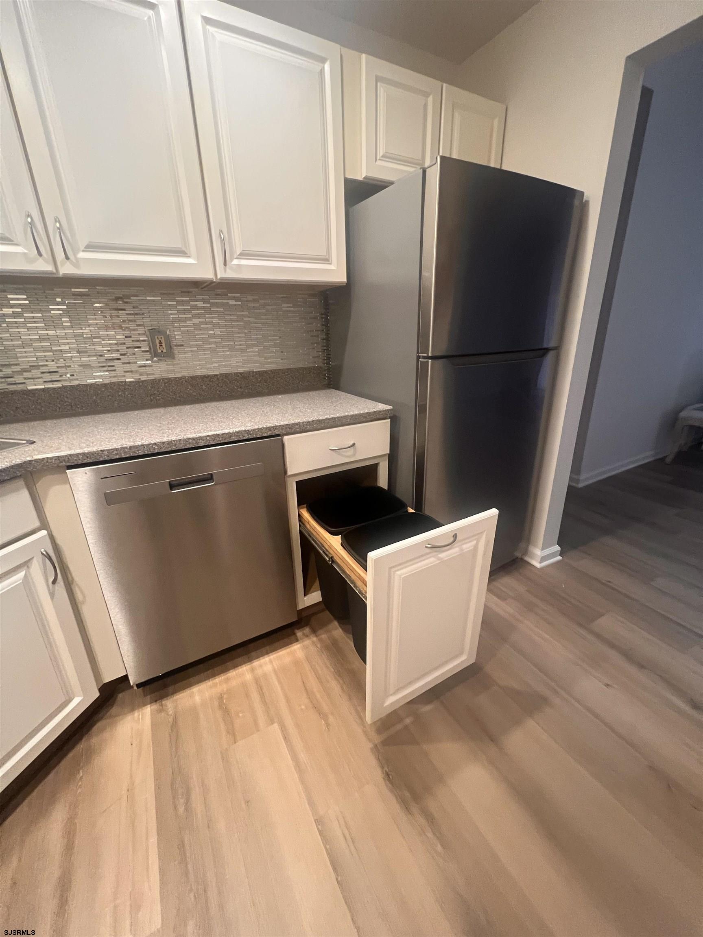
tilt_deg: -19.5
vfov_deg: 106.2
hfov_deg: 89.9
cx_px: 352
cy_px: 468
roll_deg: +2.6
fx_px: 352
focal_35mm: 13
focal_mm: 1.57
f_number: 1.8
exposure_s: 1/60
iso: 400
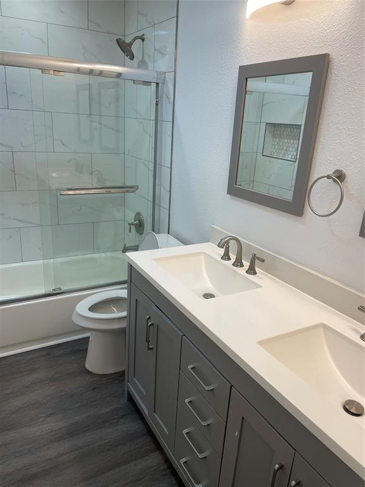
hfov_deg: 53.1
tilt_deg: -18.3
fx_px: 366
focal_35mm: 26
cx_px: 182
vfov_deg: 67.3
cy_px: 244
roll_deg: -4.4
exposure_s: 1/120
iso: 64
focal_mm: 4.2
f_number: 1.6
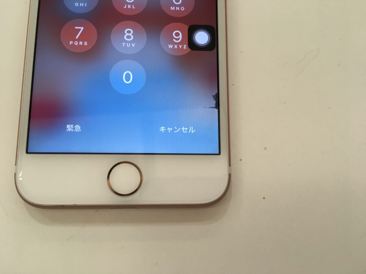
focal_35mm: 29
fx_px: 307
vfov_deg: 48.2
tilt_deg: -78.3
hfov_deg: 61.7
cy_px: 137
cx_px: 183
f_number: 2.2
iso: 32
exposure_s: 1/30
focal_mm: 4.15
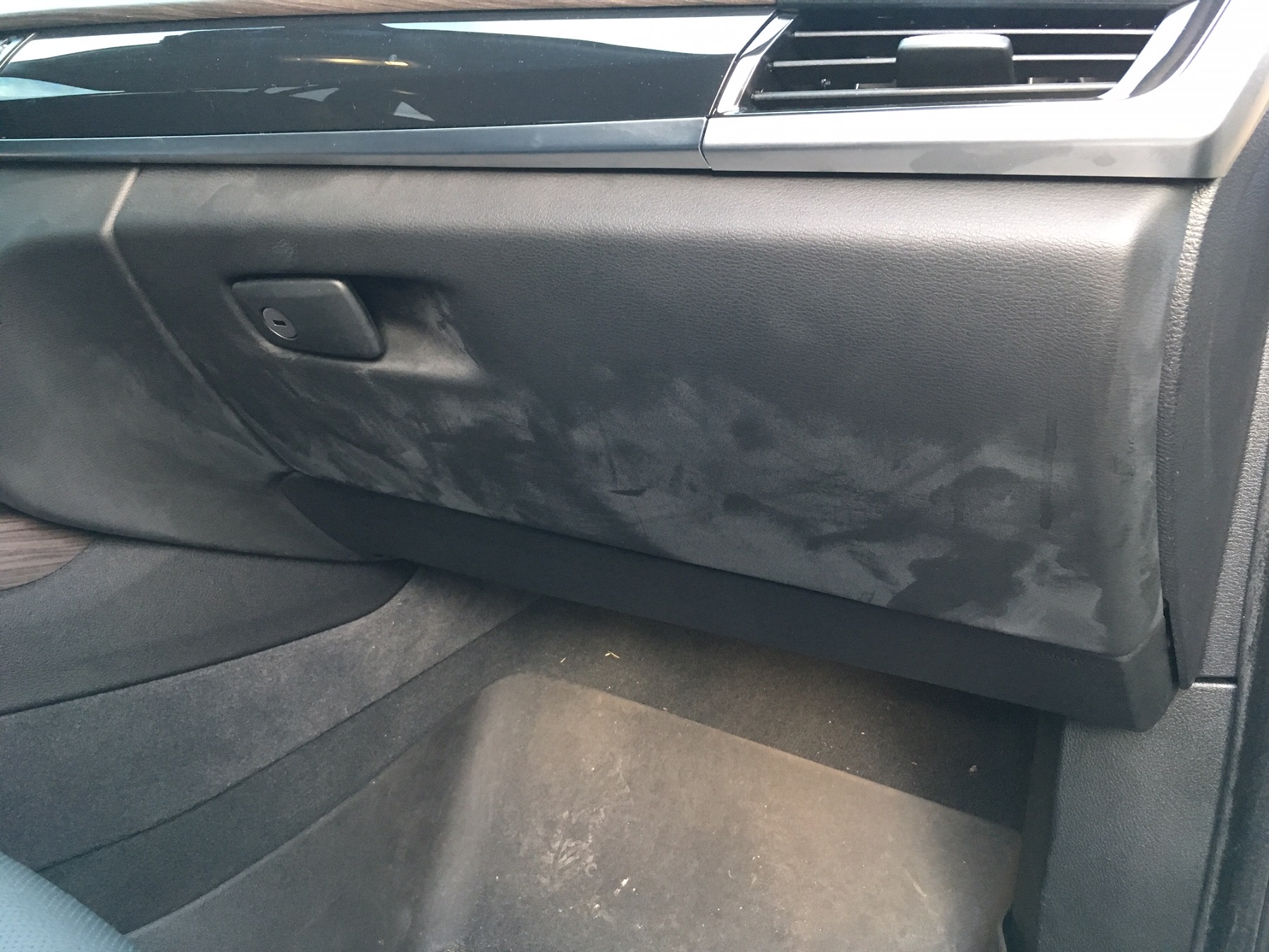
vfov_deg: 48.2
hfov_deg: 61.7
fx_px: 1063
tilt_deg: -14.5
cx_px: 634
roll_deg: -2.6
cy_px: 476
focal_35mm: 29
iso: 200
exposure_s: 1/20
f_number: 2.2
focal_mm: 4.15
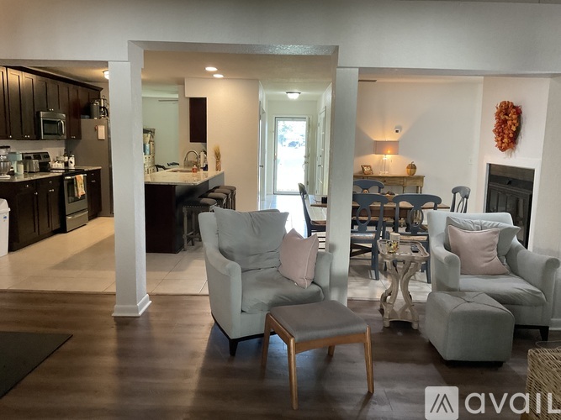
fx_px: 470
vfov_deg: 48.2
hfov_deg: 61.7
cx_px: 280
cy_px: 210
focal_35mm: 29
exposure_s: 1/60
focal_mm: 3
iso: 125
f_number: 1.8
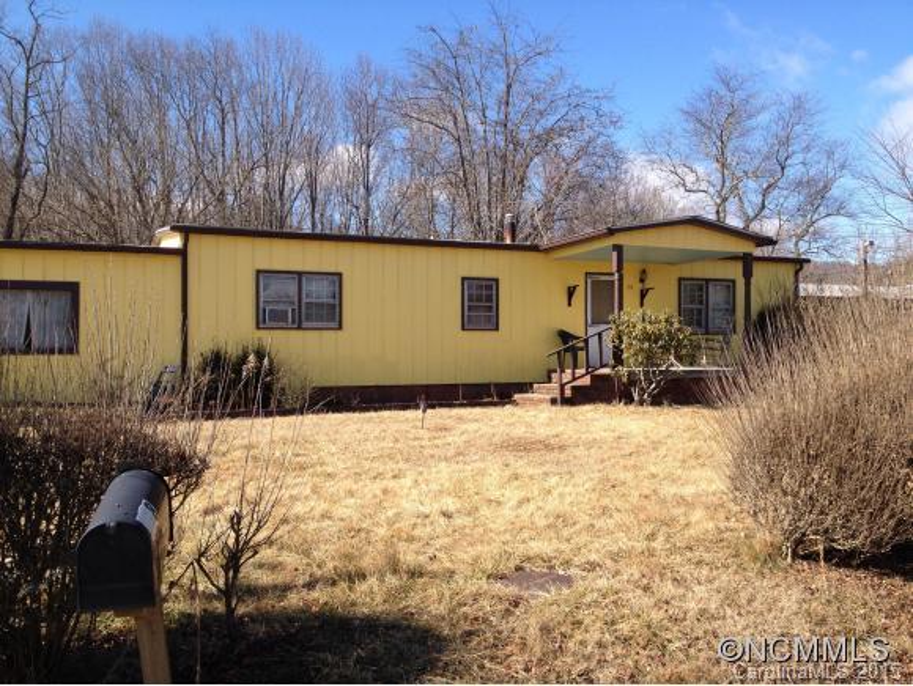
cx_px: 456
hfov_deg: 52.6
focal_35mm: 35
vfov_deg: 40.8
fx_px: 924
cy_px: 343
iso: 50
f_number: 2.4
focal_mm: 4.28
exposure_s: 1/986
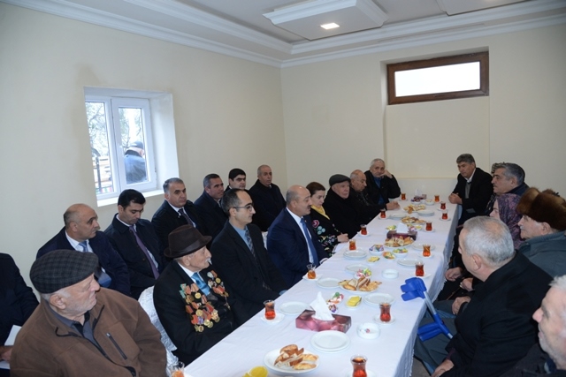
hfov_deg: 73.7
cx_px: 283
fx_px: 377
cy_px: 188
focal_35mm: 24
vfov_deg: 53.2
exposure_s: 1/125
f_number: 5
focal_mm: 24
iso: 1100
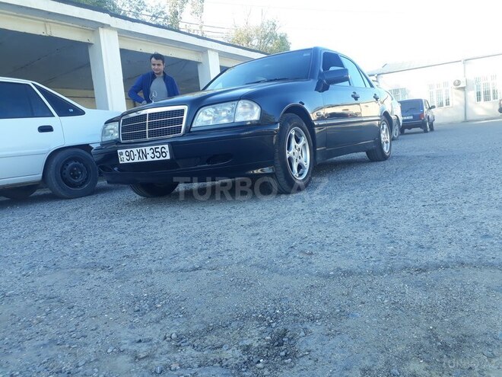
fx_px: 392
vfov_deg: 51.4
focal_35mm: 27
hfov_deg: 65.3
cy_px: 188
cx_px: 251
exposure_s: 1/194
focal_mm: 3.6
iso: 40
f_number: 1.9
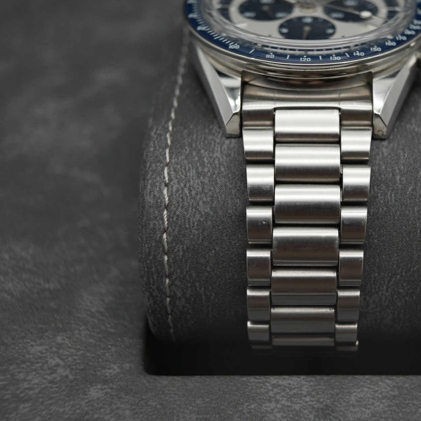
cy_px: 176
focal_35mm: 61
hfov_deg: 27.8
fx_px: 839
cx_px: 310
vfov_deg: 28.1
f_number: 5
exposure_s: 1/250
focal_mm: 35
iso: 400
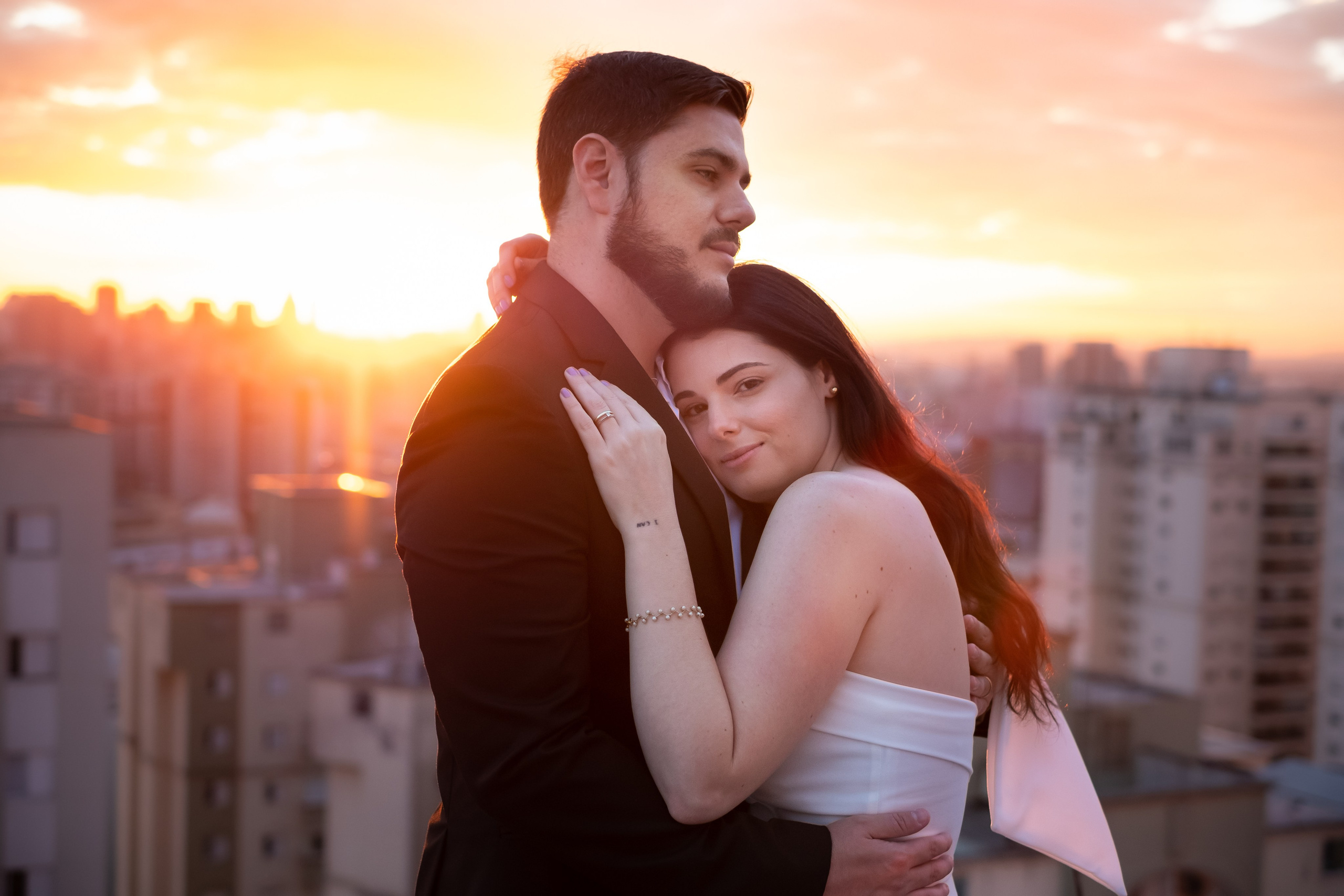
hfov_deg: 37.5
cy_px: 448
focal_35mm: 53
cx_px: 672
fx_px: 1979
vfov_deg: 25.5
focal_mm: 35
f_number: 2.5
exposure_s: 1/500
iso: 640
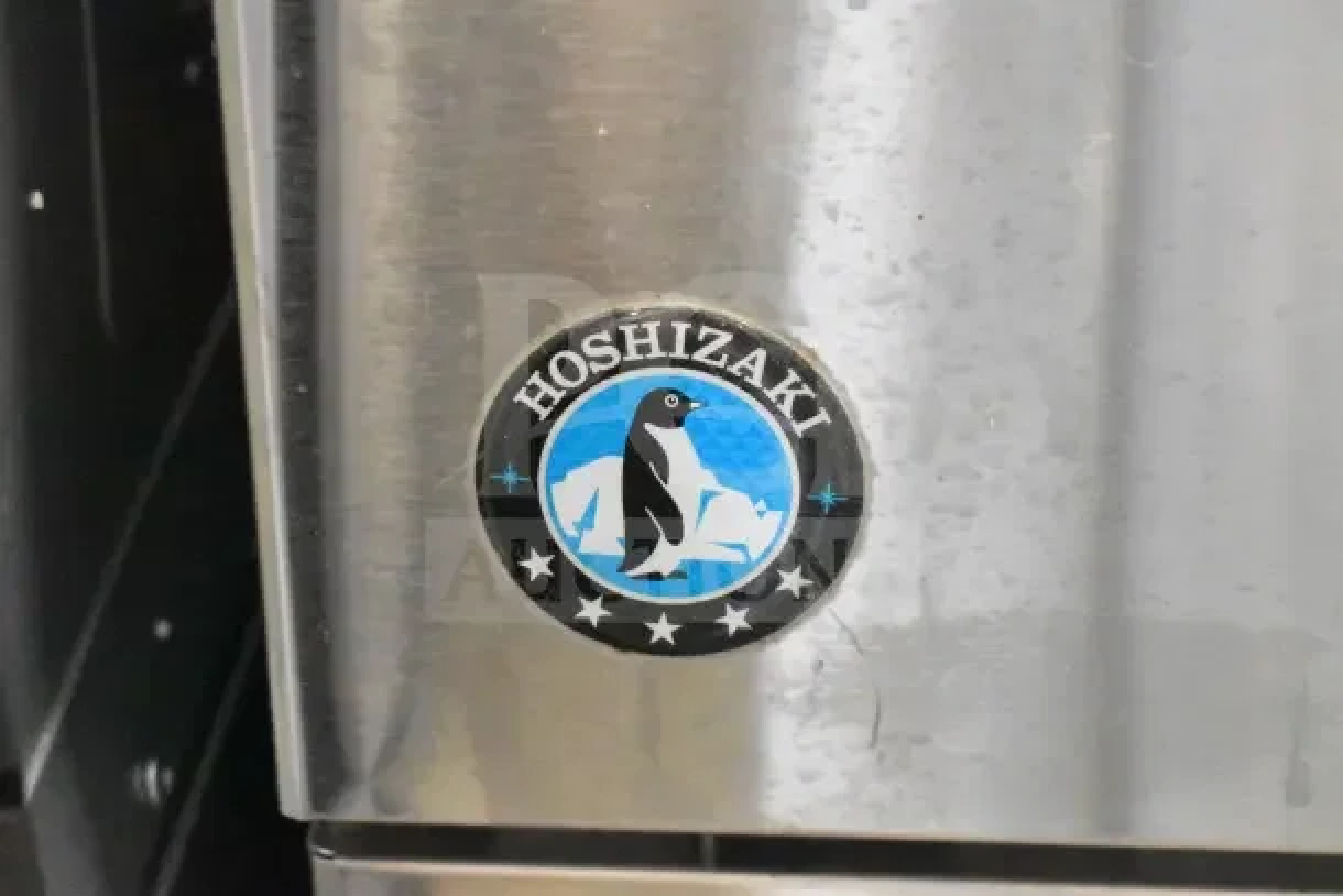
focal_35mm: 68
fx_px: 2519
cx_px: 672
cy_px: 448
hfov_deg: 29.9
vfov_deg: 20.2
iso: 20000
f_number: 5
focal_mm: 45
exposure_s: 1/80
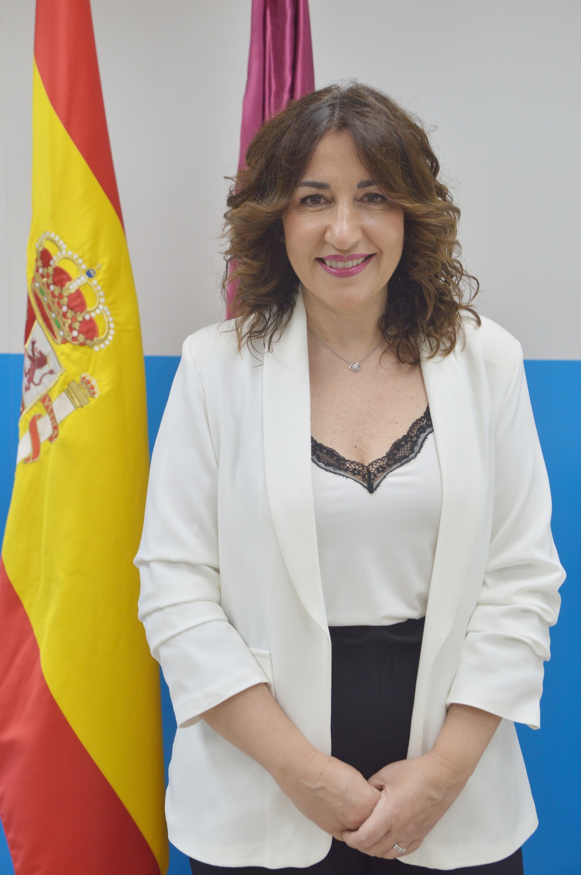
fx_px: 1383
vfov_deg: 35.1
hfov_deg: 23.7
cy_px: 438
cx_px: 290
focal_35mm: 57
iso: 400
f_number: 4.5
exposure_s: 1/80
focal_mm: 38
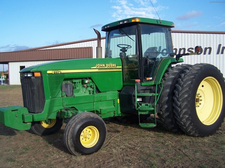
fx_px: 247
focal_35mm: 38
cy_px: 84
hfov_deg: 49.0
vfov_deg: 37.7
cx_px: 112
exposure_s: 1/750
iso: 80
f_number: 2.8
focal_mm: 6.3
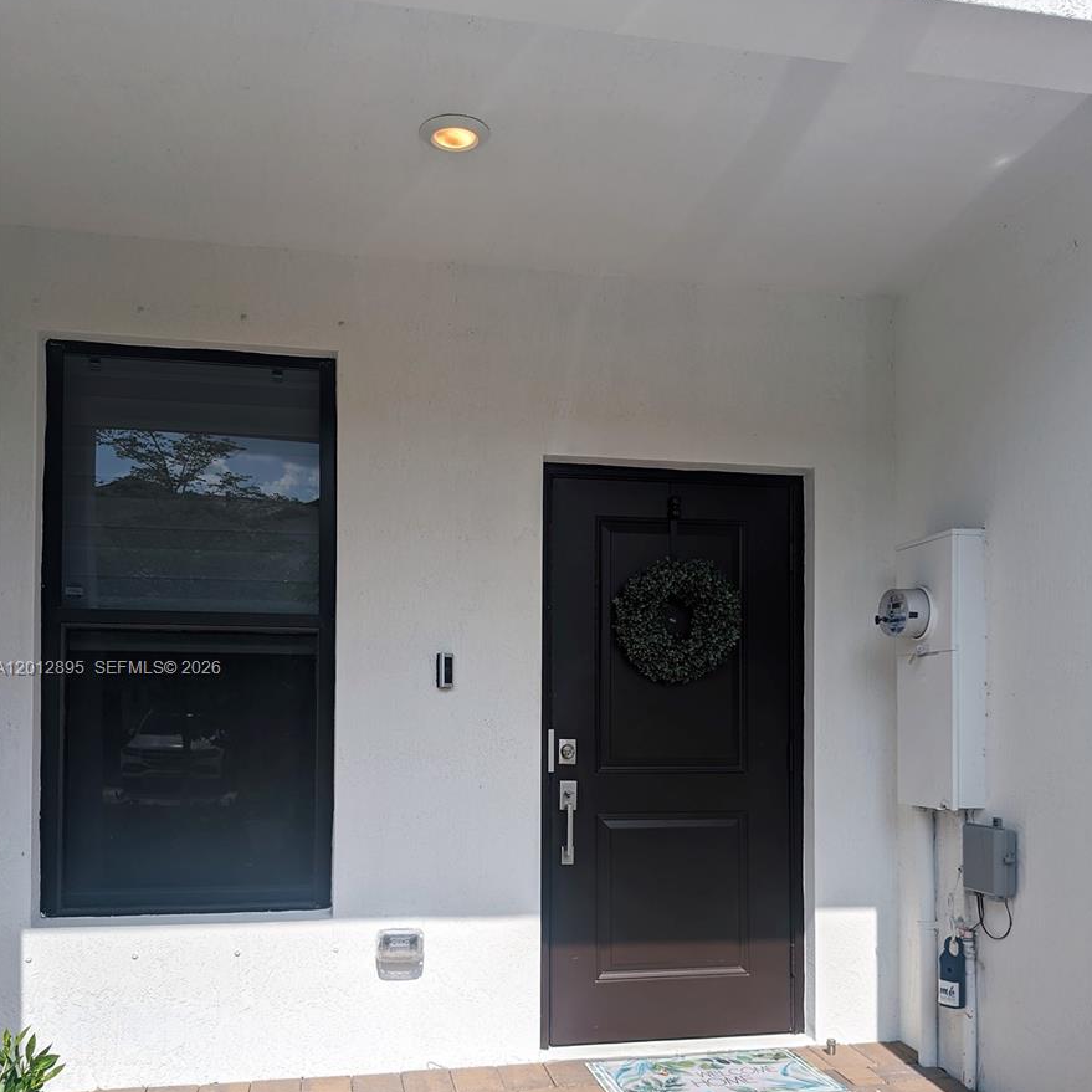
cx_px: 553
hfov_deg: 55.6
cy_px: 670
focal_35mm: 29
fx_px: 1035
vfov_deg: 55.1
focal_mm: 6.9
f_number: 1.68
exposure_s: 1/1005
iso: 20
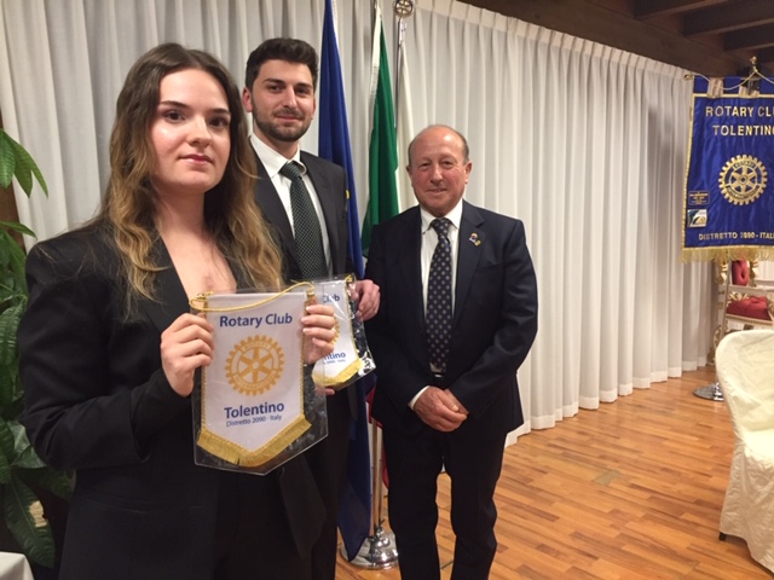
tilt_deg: -6.9
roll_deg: +0.7
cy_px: 290
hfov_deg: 61.7
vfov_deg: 48.2
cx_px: 387
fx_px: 648
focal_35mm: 29
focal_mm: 4.15
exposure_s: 1/33
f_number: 2.2
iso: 200
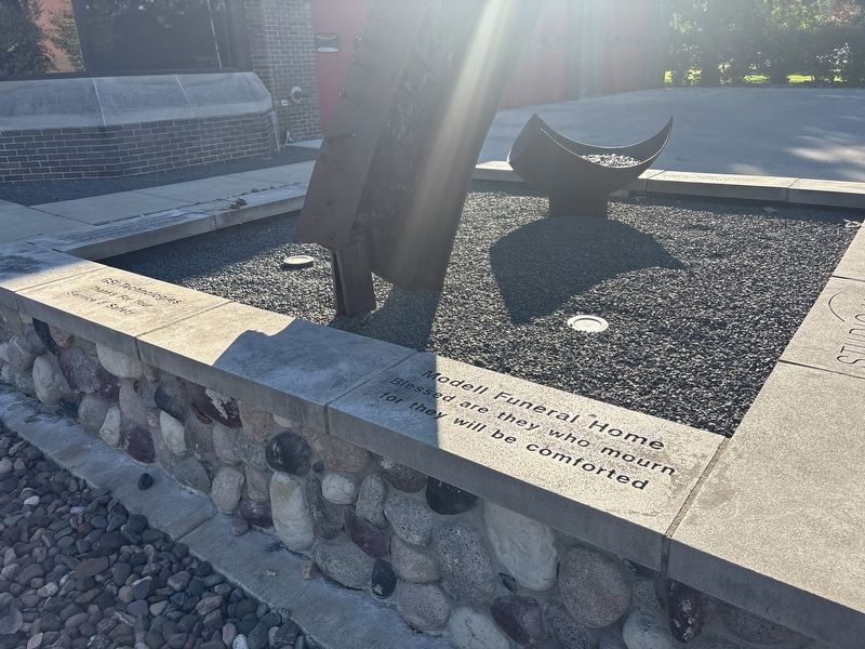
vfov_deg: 53.1
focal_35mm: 26
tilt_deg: -19.2
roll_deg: +1.2
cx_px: 432
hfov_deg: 67.3
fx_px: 650
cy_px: 324
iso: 50
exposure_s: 1/1626
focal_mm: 5.96
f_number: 1.6
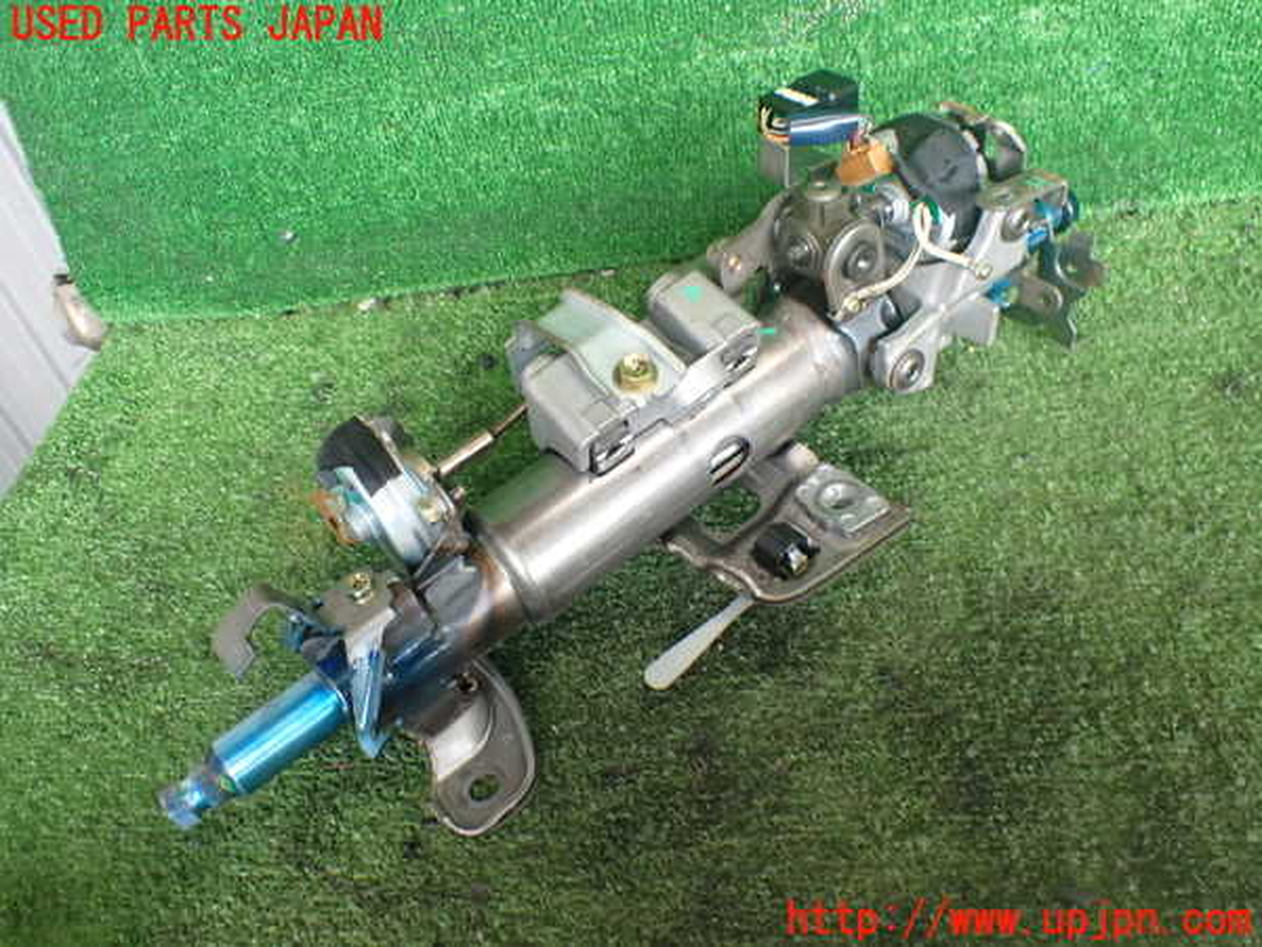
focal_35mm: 30
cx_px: 631
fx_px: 1094
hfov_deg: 60.0
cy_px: 474
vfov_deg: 46.8
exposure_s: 1/125
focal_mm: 5.4
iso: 500
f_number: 2.3
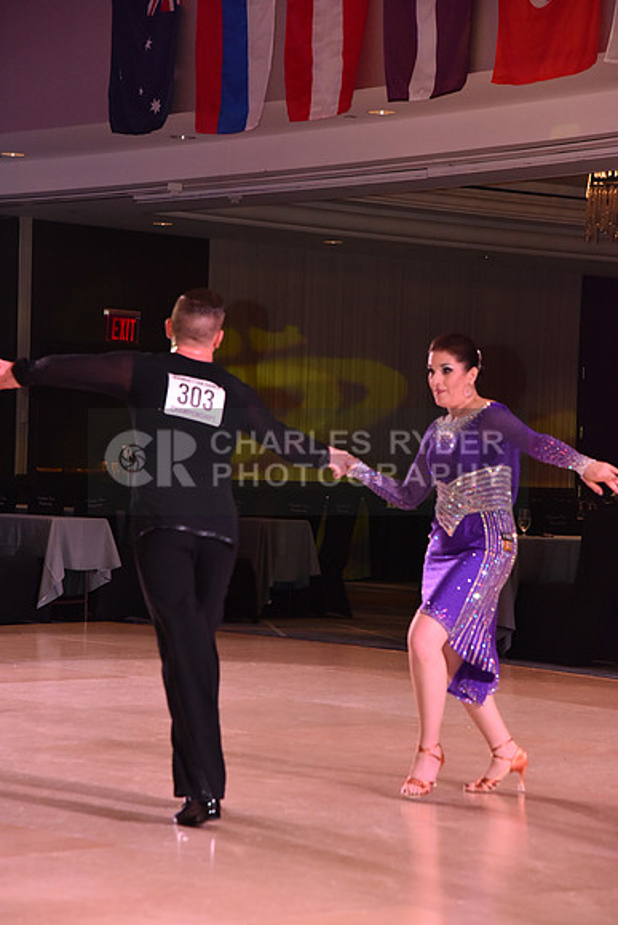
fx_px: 2831
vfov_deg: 18.6
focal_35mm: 110
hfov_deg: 12.5
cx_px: 309
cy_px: 462
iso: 2500
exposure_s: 1/250
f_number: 5.6
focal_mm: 110
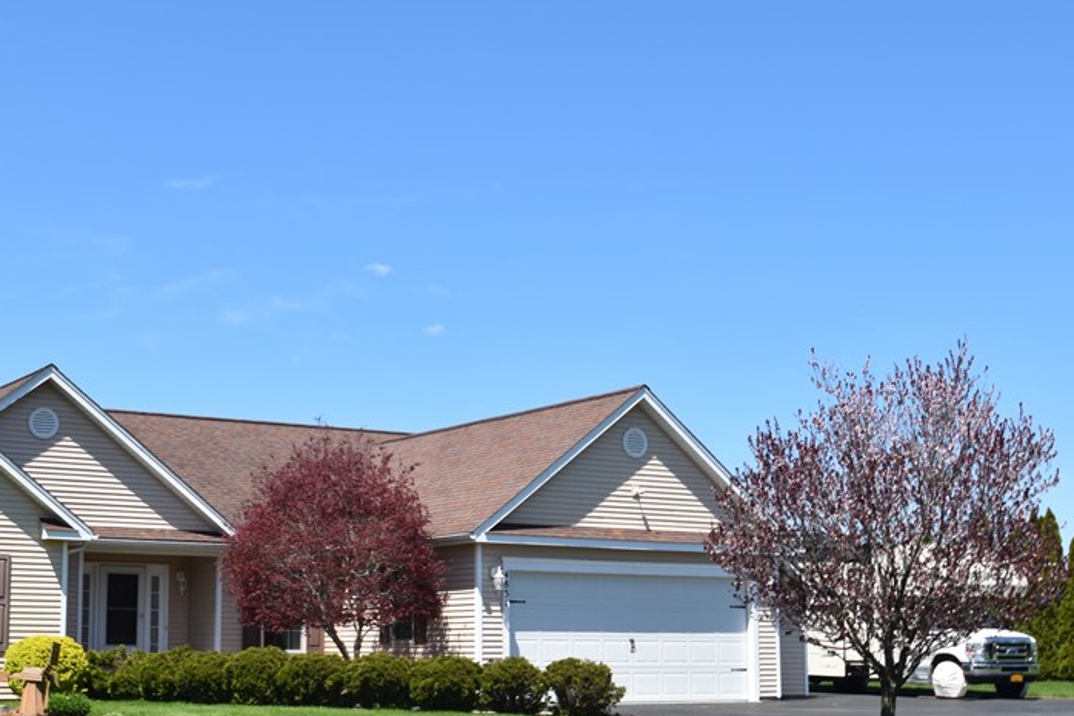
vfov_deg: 24.2
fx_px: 1670
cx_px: 346
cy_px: 345
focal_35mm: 56
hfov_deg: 35.3
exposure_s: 1/250
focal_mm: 24
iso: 125
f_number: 8
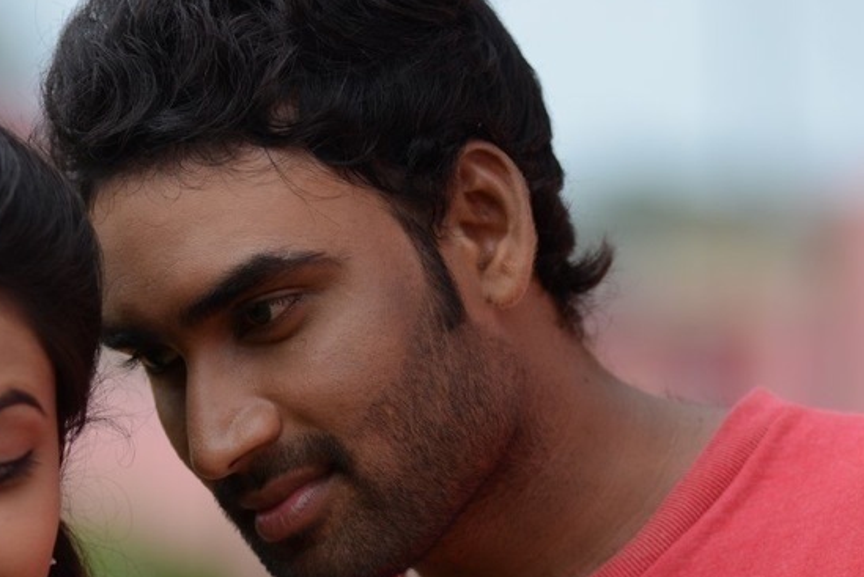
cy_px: 538
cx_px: 342
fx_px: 6557
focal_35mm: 273
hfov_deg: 7.5
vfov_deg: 5.0
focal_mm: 125
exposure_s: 1/250
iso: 400
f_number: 2.8
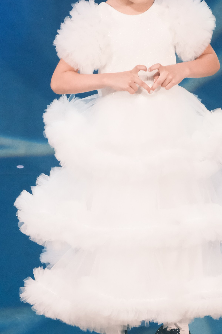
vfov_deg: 2.0
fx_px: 9481
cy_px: 191
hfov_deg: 1.3
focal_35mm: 1025
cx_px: 146
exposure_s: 1/400
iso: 4000
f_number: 5.6
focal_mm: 300
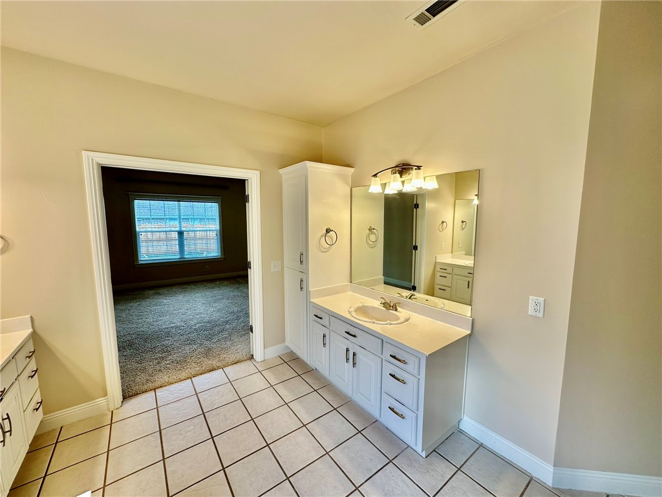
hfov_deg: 102.1
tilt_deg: -6.4
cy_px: 248
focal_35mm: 14
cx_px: 331
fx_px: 268
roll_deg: +0.0
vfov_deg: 85.7
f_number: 2.2
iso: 40
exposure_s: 1/120
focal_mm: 2.22
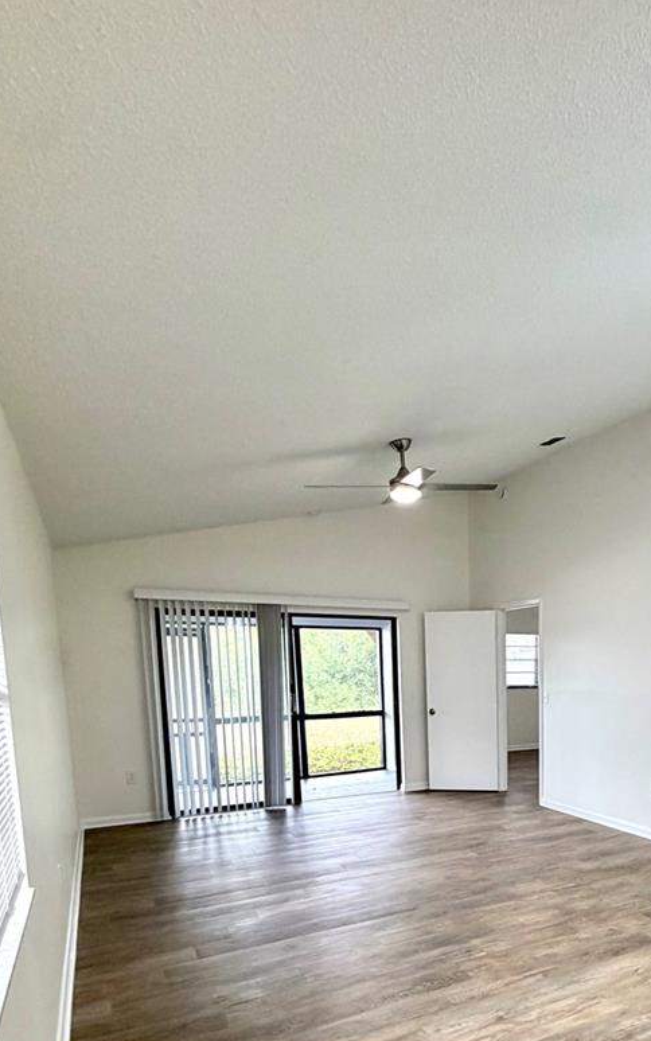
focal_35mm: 23
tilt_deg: -8.6
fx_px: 653
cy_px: 761
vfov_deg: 72.6
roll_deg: +0.3
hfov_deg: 50.1
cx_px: 512
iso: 250
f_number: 2.2
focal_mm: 2.22
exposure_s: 1/120
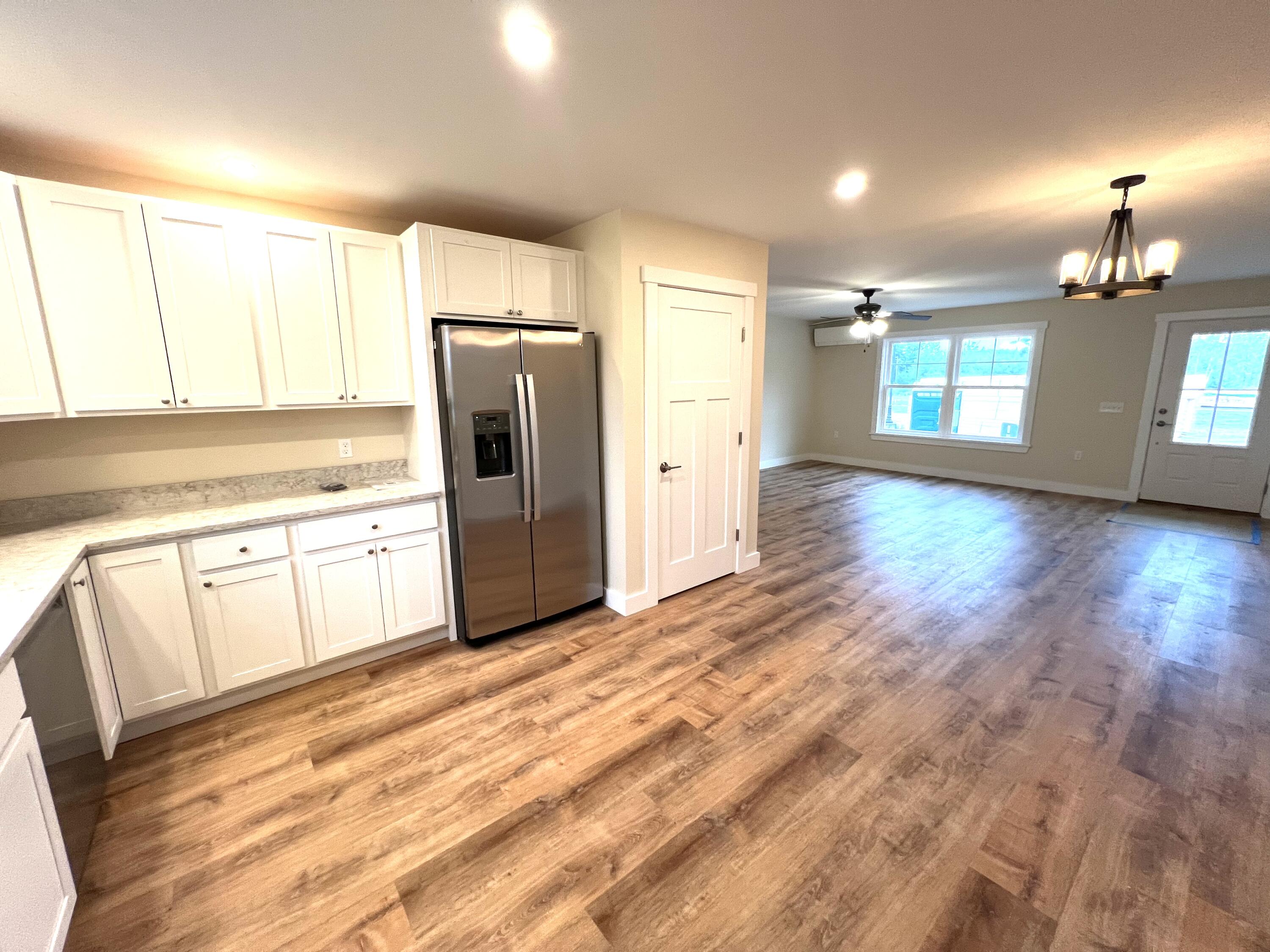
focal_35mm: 13
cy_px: 476
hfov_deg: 106.2
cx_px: 635
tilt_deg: -10.8
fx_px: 477
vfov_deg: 89.9
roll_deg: +1.5
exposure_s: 1/60
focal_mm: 1.57
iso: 160
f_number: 1.8
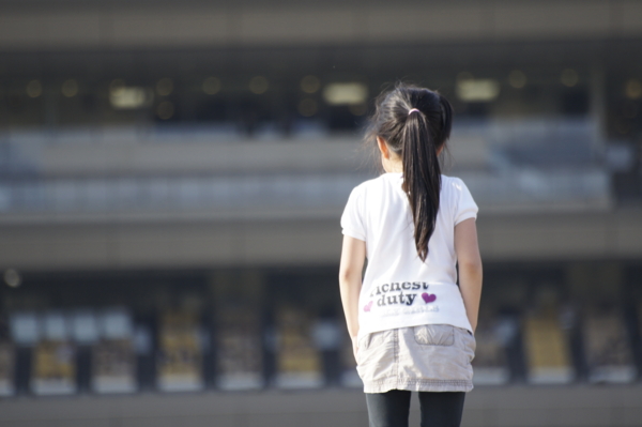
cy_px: 214
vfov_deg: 3.0
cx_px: 321
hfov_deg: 4.6
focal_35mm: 450
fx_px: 8018
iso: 320
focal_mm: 300
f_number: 5.6
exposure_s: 1/500
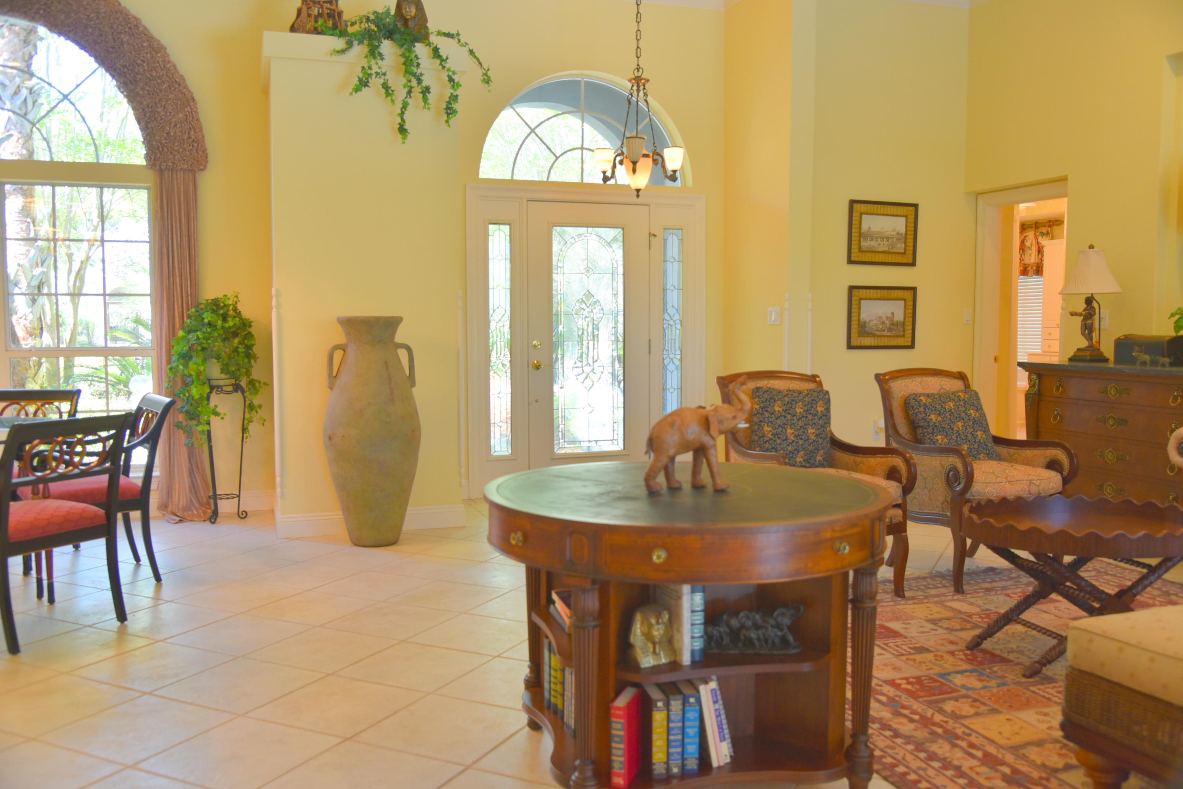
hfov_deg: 60.3
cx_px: 592
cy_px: 394
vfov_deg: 42.3
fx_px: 1019
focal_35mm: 31
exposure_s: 1/80
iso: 400
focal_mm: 31
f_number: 4.5
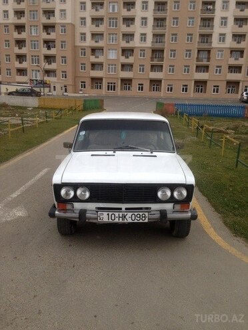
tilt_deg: -13.9
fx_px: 315
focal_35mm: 33
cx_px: 124
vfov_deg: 55.4
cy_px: 165
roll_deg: -0.8
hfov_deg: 42.9
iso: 50
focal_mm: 4.12
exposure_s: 1/630
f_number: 2.4
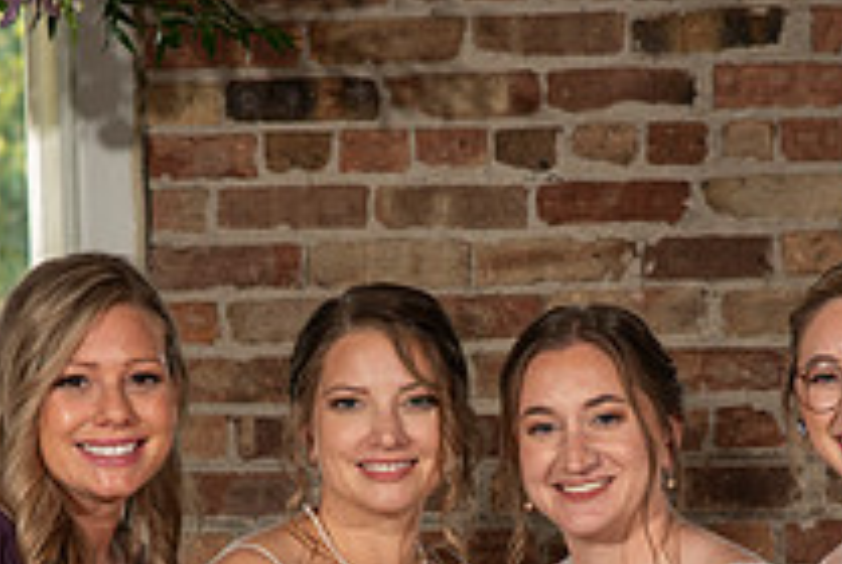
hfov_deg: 6.7
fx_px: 7144
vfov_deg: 4.5
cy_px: 647
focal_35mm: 305
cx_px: 492
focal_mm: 110
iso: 400
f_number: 6.3
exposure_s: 1/160
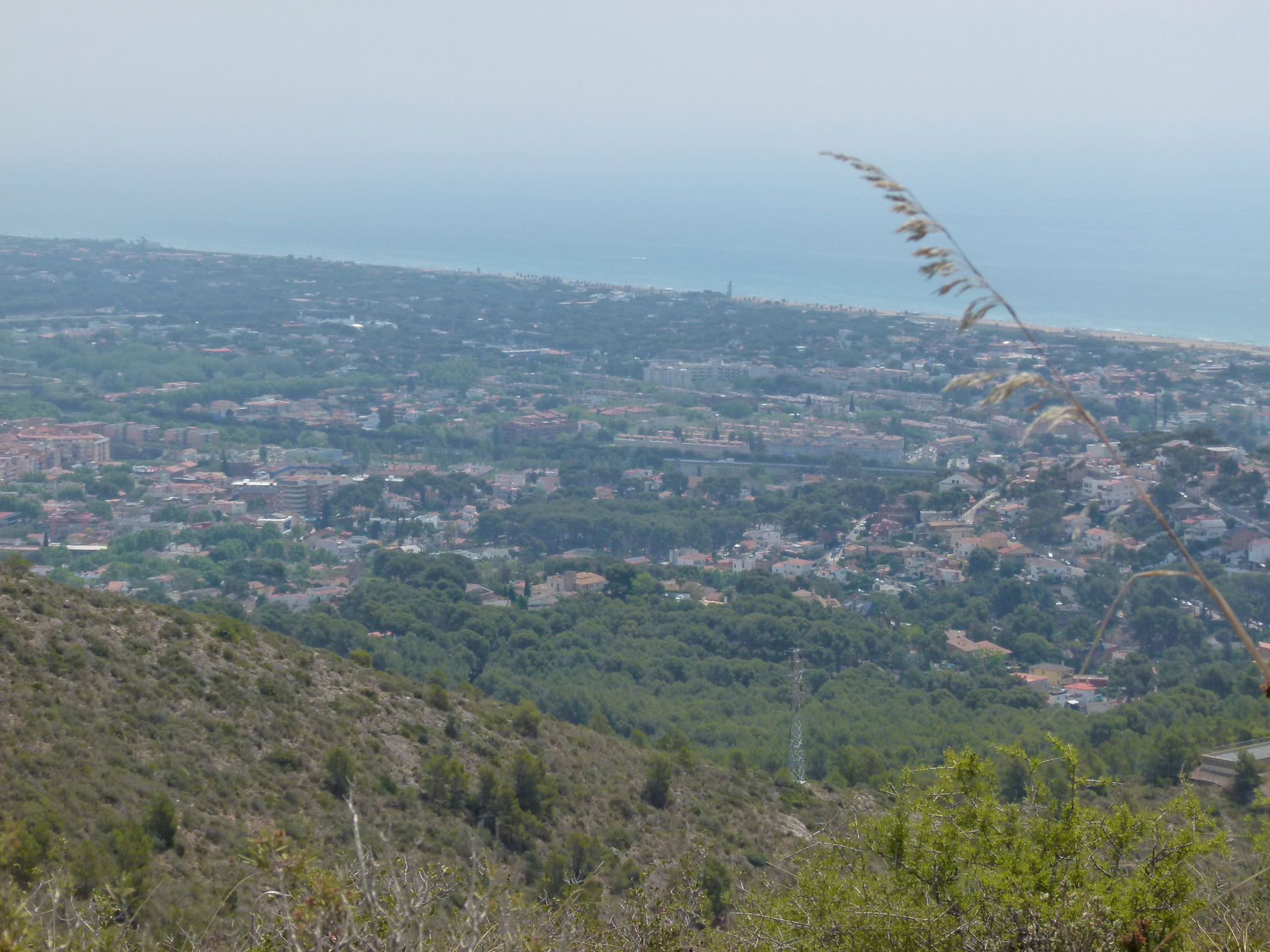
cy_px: 472
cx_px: 636
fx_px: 3522
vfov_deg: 15.4
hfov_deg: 20.4
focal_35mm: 96
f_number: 4
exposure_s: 1/1300
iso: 160
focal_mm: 17.1
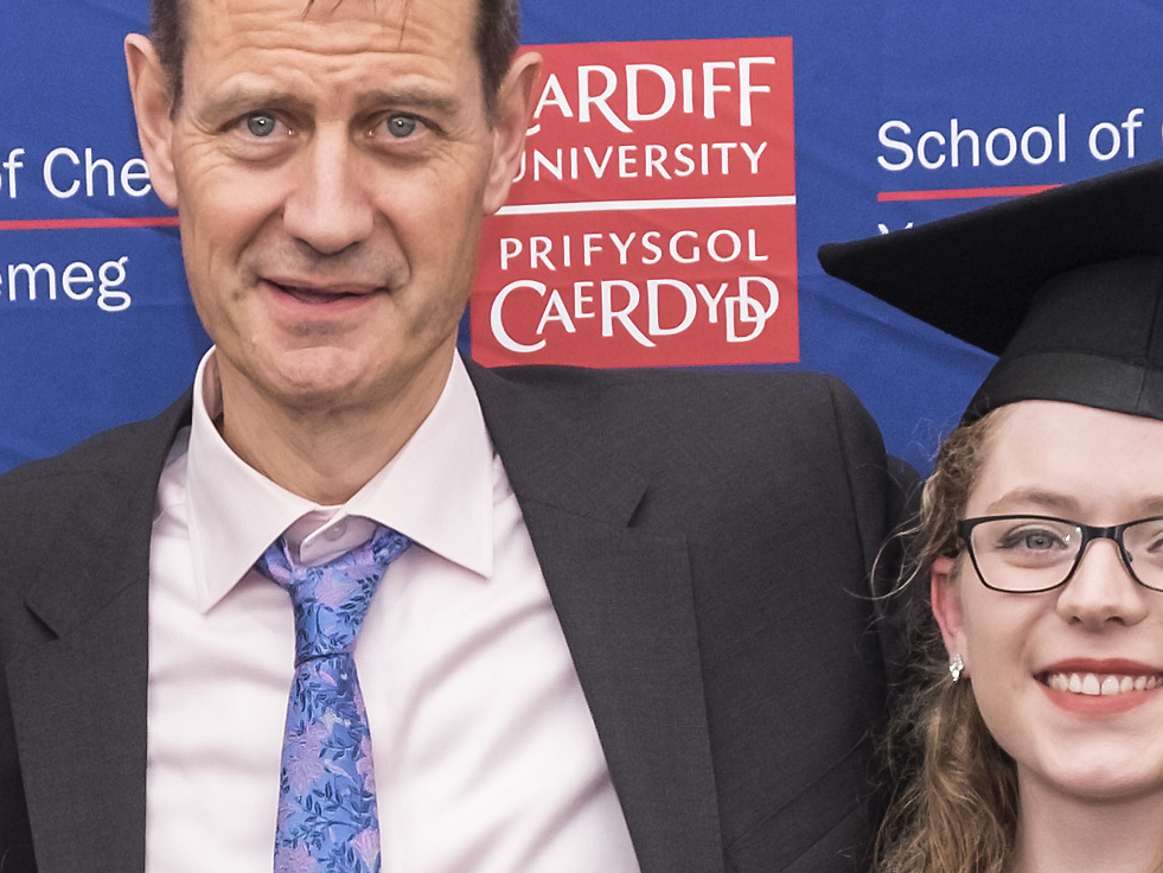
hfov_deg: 11.7
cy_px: 1459
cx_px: 326
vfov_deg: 8.6
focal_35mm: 168
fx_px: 5645
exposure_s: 1/125
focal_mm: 23.3
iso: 500
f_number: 6.4
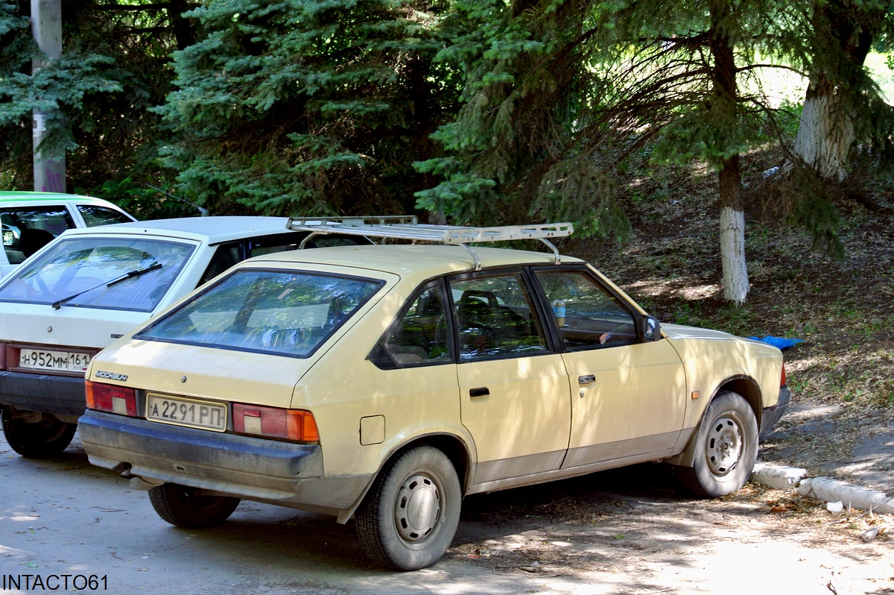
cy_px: 298
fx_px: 2258
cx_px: 447
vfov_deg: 15.0
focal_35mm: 91
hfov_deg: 22.4
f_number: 3.8
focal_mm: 33.9
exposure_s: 1/100
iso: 100
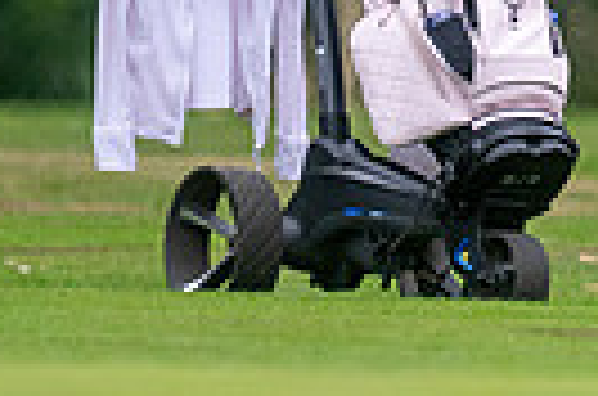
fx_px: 32546
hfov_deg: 1.1
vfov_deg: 0.7
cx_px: 1272
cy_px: -176
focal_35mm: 1964
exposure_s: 1/2500
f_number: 4
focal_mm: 300
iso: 500
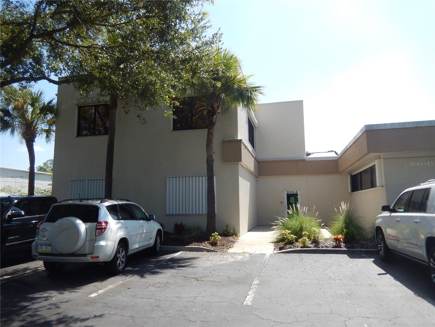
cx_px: 218
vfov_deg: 54.9
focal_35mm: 25
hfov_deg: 69.4
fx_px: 314
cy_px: 164
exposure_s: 1/800
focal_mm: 4.5
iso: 125
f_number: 3.4
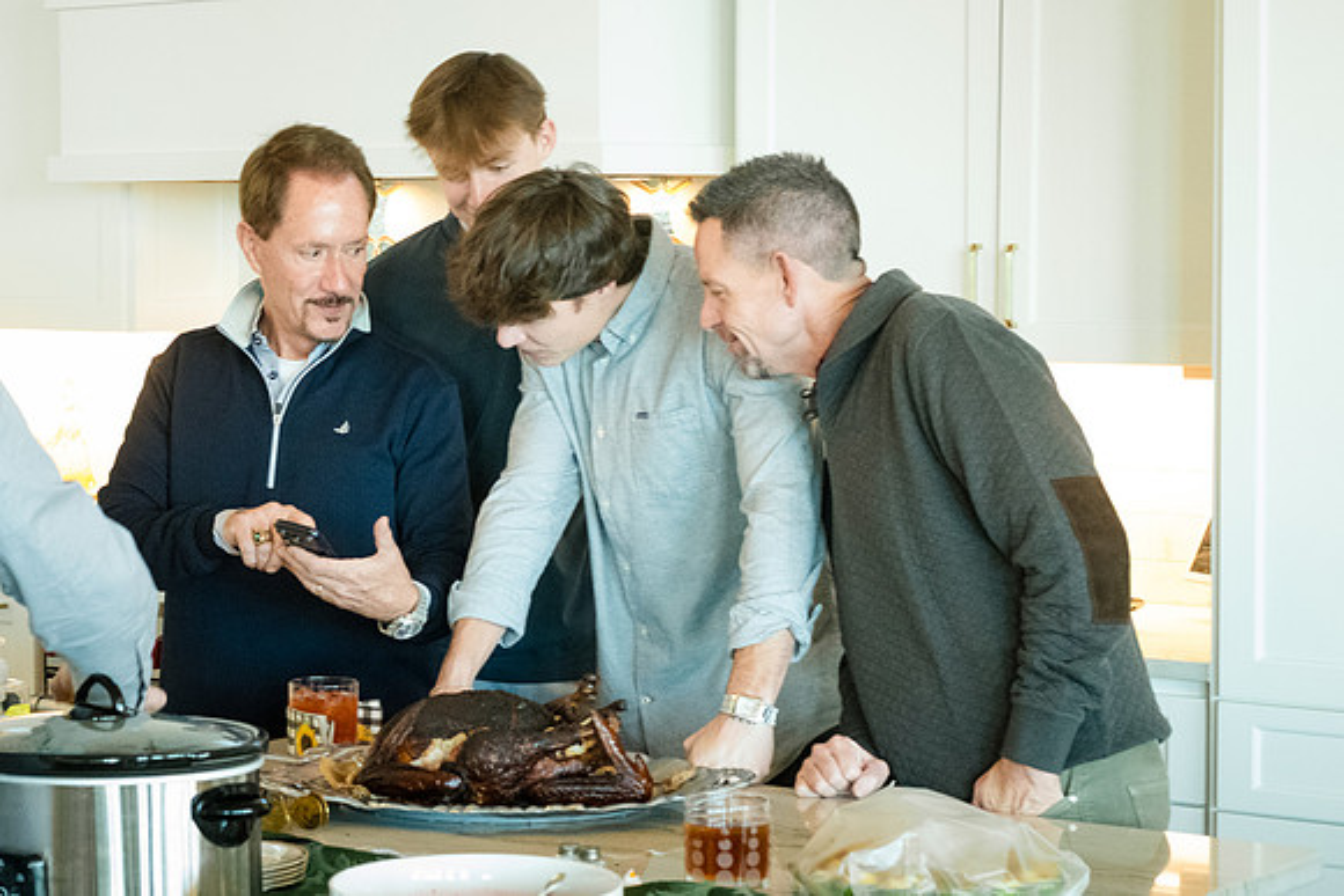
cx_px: 492
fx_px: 3266
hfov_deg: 23.2
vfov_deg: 15.6
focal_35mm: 87
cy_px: 387
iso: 5600
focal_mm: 50
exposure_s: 1/80
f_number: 6.3
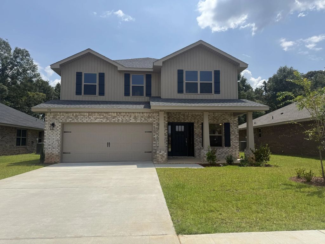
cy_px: 122
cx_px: 162
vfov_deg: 56.8
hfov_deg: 71.6
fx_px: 225
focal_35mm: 24
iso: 80
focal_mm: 6.76
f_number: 1.78
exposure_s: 1/6711
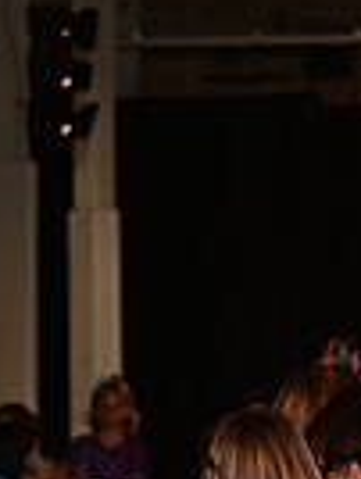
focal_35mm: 382
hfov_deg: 3.9
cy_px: 958
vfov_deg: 5.1
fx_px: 5295
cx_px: -68
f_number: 6.3
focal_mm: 92
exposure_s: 1/125
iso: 1000
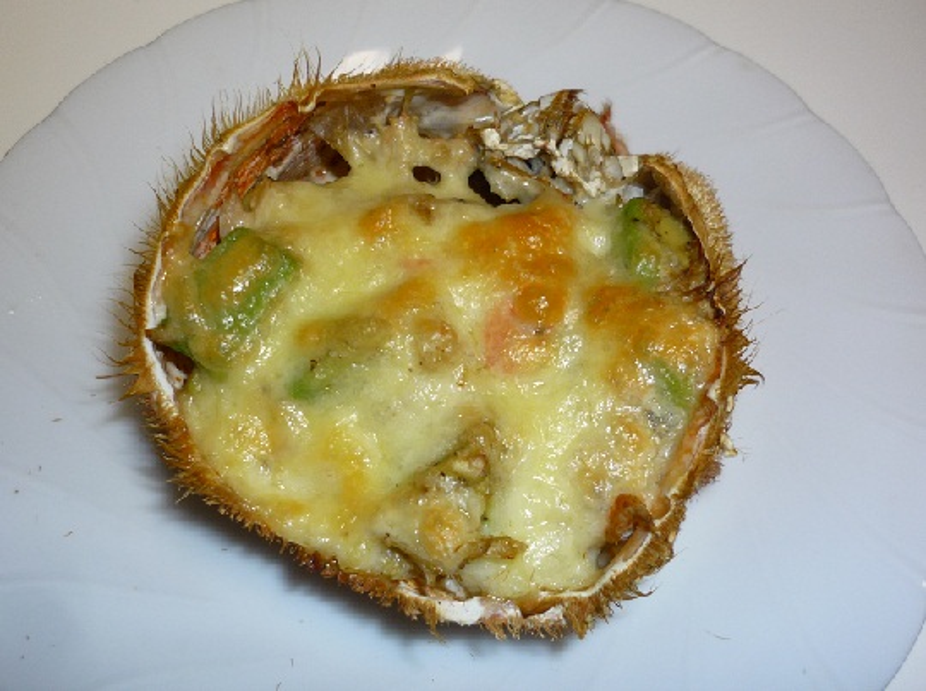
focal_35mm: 33
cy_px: 346
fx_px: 881
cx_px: 463
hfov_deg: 55.4
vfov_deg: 42.8
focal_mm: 5.5
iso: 100
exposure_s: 1/30
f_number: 2.8
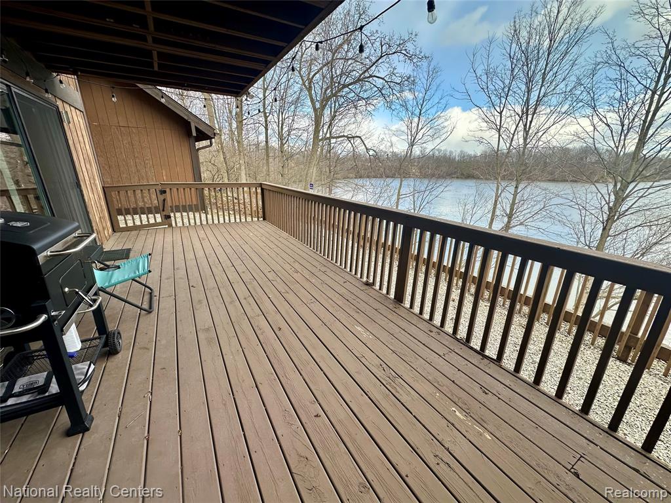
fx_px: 271
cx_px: 336
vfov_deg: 85.7
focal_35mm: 14
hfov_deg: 102.1
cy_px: 252
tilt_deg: -18.0
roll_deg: -0.9
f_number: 2.2
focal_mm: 2.22
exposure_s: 1/338
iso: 40
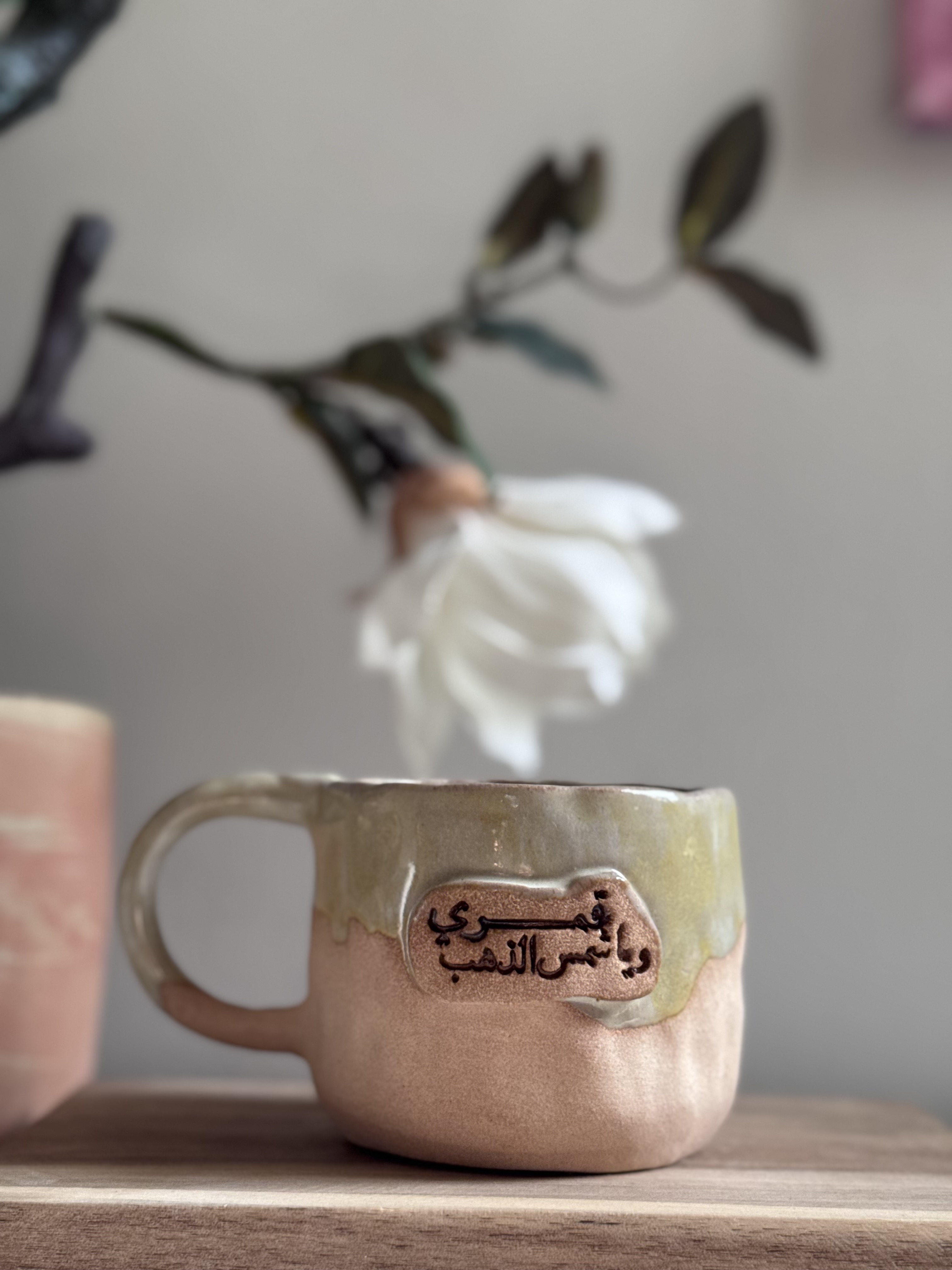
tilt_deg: +5.8
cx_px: 476
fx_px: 1760
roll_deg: -1.8
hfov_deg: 30.3
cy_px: 635
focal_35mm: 48
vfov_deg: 39.7
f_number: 1.78
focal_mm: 6.76
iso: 200
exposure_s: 1/60
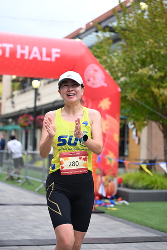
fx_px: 487
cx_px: 84
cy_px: 125
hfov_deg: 19.5
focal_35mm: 70
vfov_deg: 28.8
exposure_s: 1/1600
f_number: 2.8
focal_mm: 70
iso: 640
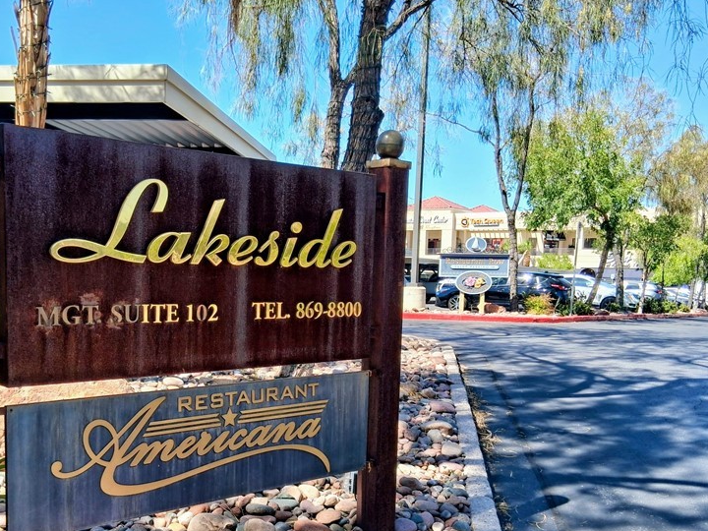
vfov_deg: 38.3
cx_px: 276
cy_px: 345
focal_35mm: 37
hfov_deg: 49.8
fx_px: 757
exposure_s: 1/378
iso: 25
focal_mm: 3.98
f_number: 1.8
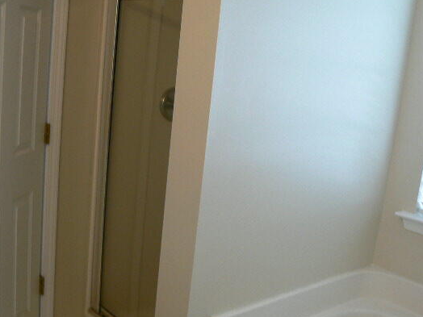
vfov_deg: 32.8
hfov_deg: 42.9
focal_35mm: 44
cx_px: 192
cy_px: 178
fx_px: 538
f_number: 2.8
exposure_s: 1/40
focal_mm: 6
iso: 80
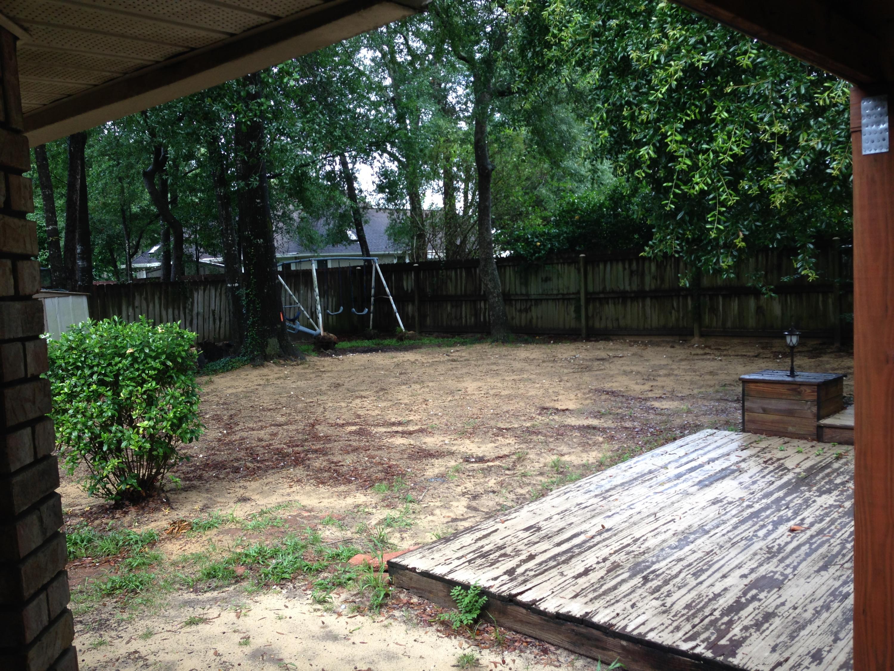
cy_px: 336
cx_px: 447
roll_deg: +3.4
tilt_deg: -4.4
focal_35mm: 33
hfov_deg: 55.4
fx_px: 852
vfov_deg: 42.9
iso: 50
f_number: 2.4
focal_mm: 4.12
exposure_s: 1/129
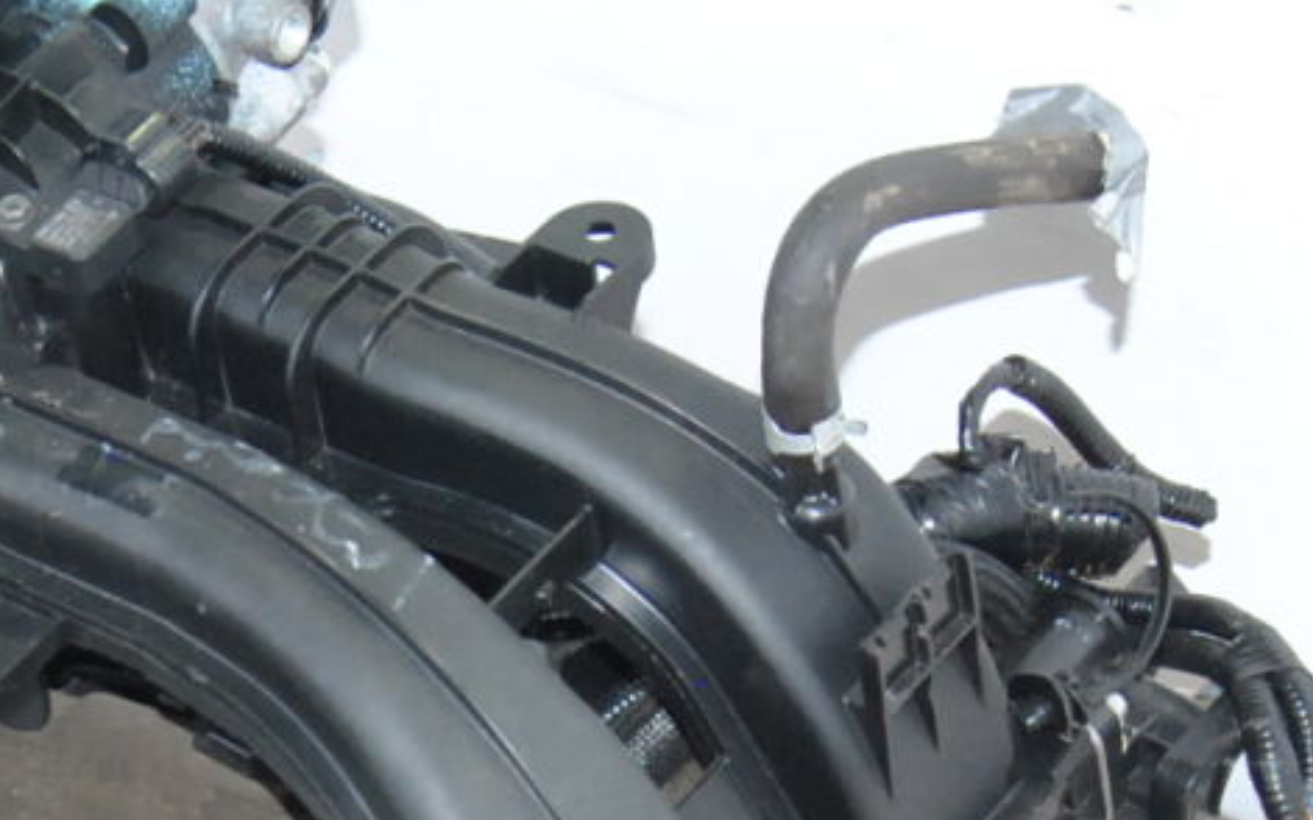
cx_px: 217
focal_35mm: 156
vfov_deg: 8.3
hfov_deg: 13.3
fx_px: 5580
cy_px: 1159
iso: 800
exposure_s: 1/200
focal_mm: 30
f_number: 9
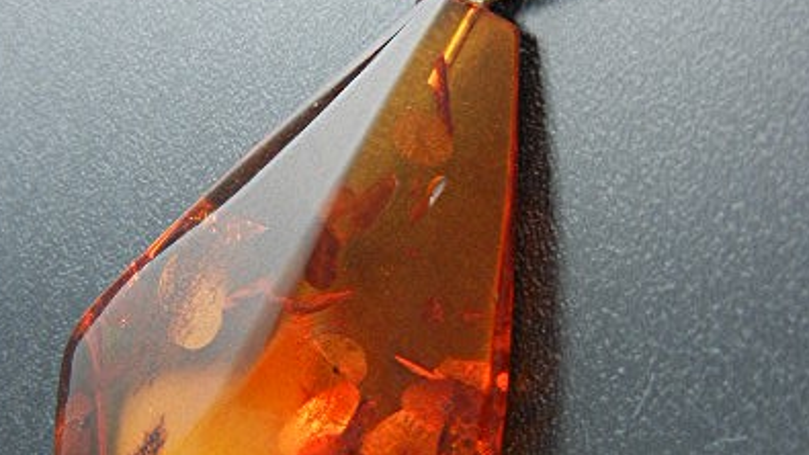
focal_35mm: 60
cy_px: 330
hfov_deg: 34.8
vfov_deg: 19.9
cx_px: 330
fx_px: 1287
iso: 200
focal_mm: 6.2
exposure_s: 1/6.3
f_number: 3.6
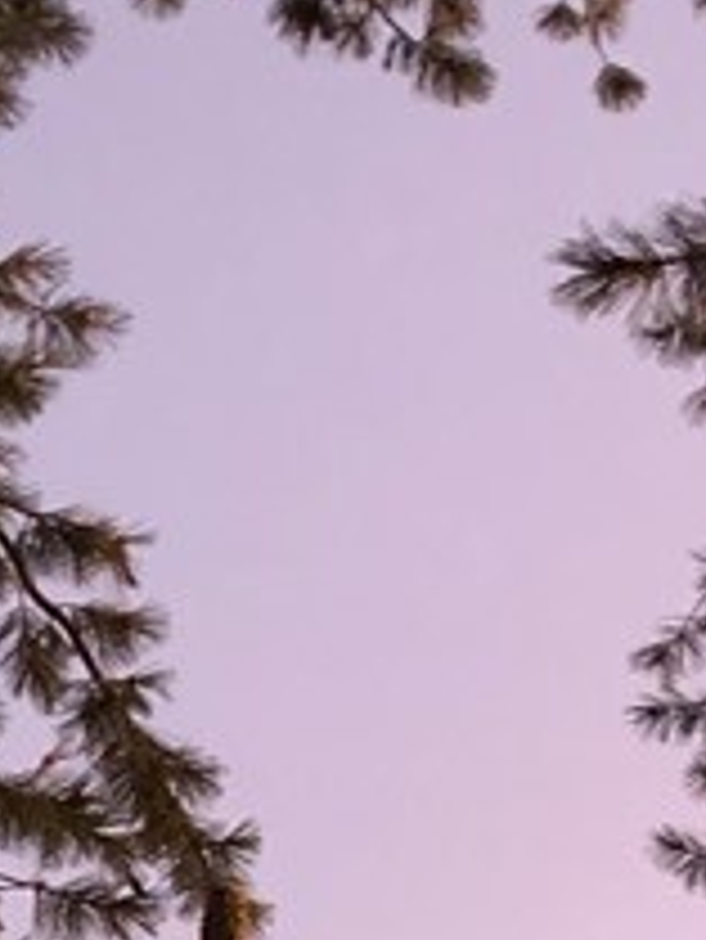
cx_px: -315
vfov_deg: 12.9
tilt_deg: +39.2
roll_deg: +2.7
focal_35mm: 137
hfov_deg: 10.5
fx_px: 3722
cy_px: 1736
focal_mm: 4
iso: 100
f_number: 1.8
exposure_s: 1/5
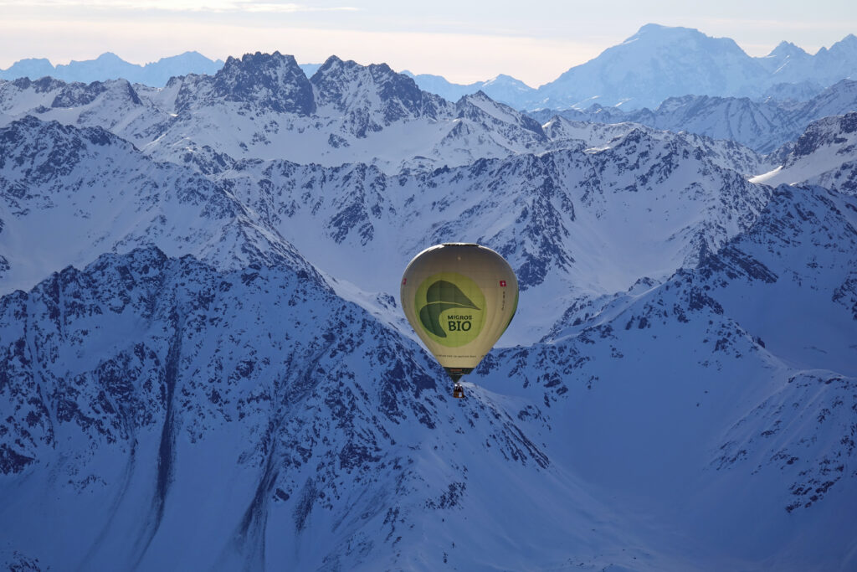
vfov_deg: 5.4
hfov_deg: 8.0
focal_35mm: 256
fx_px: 6095
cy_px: 286
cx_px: 428
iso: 100
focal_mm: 93.9
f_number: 4
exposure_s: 1/1000
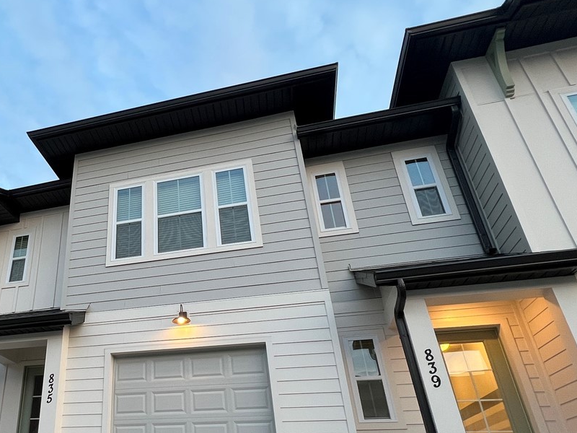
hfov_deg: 62.5
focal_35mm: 26
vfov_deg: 52.6
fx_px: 433
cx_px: 128
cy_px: 263
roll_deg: -1.5
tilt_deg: +26.2
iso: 100
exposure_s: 1/120
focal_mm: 1.57
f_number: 1.8
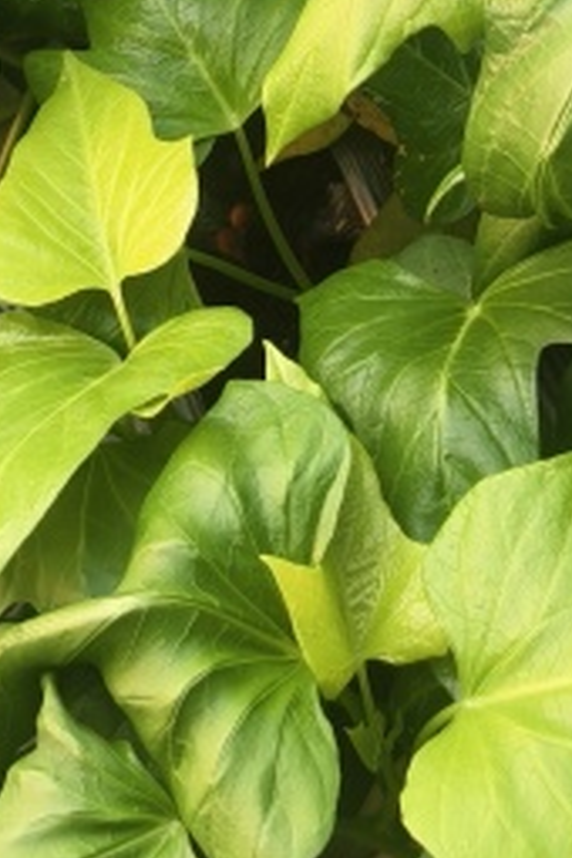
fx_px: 2383
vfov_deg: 18.5
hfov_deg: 13.7
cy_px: -355
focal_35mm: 100
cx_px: 380
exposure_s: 1/160
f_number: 1.57
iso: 72
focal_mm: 5.6
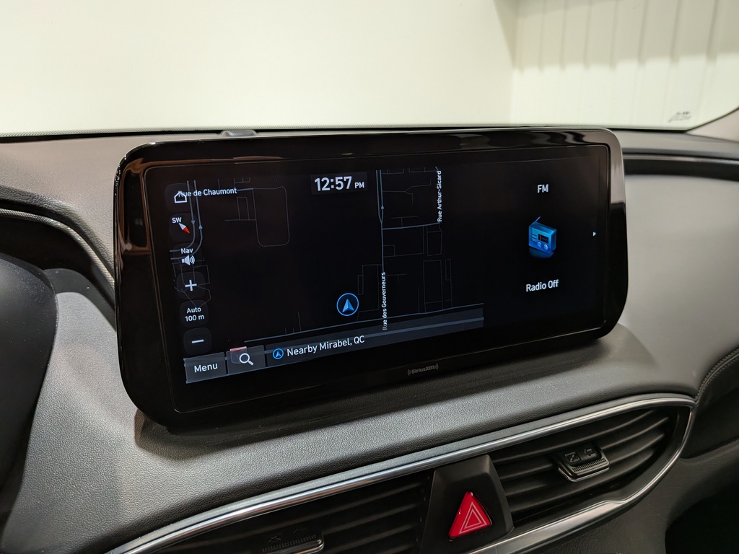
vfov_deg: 56.8
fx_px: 512
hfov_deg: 71.6
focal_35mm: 24
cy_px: 277
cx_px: 370
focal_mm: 4.53
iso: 123
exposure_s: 1/60
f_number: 1.7
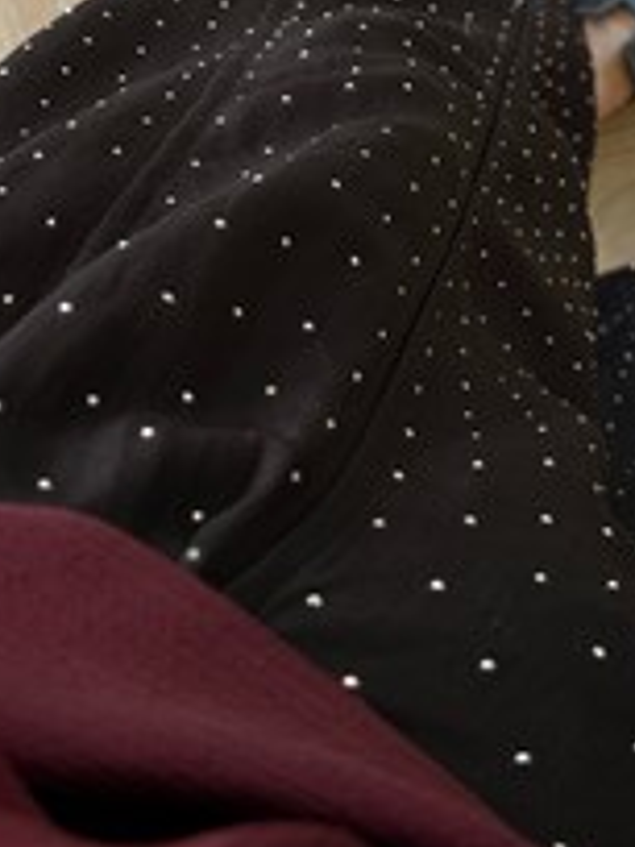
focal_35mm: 97
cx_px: 378
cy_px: 156
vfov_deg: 20.0
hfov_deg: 15.2
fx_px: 2373
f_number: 1.78
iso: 125
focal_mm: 6.76
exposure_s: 1/83
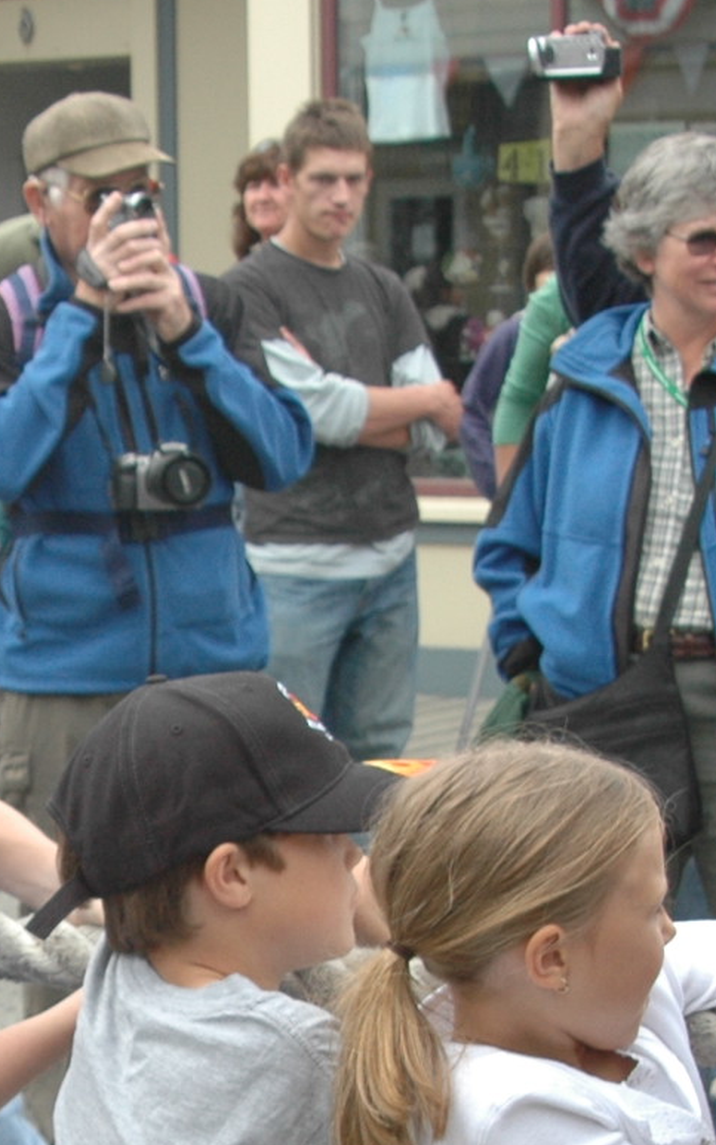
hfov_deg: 10.4
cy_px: 1034
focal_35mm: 124
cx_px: -68
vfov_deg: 16.6
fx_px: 3869
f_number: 9.5
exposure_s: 1/350
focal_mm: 28
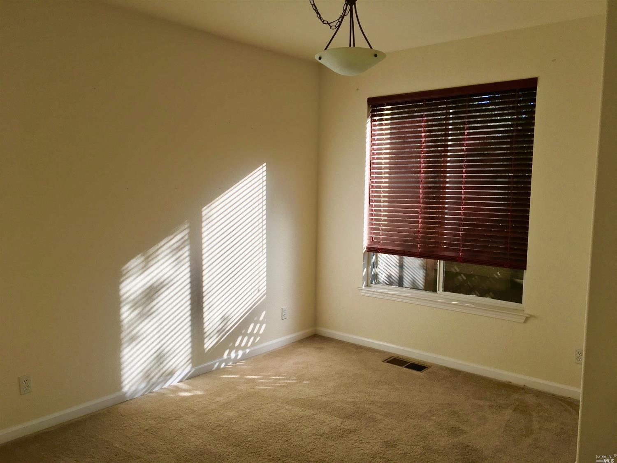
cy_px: 232
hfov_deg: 61.7
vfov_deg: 48.2
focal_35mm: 29
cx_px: 308
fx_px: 517
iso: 25
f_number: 2.2
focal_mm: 4.15
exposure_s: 1/353
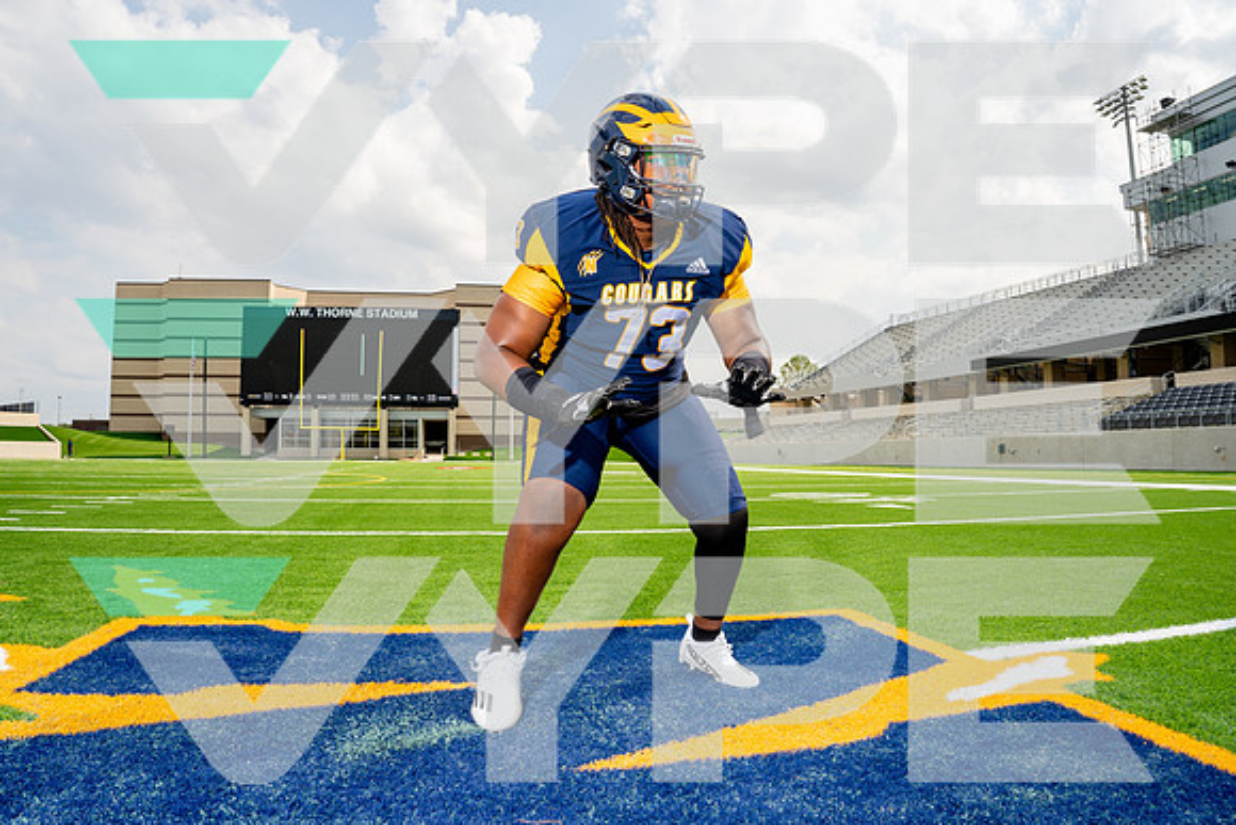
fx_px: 765
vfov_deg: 56.7
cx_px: 618
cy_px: 412
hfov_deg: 77.9
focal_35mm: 22
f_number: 8
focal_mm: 20
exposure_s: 1/250
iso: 100
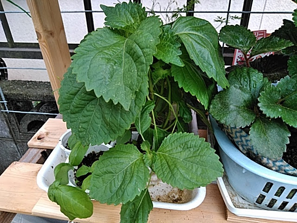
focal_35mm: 27
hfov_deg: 65.3
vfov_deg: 51.4
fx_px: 232
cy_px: 112
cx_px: 148
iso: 156
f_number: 2.2
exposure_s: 1/125
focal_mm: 3.46
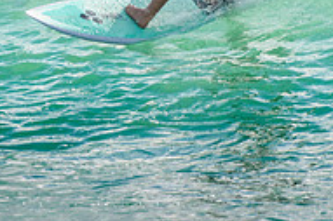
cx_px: 152
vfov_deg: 0.8
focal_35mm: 1823
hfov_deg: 1.1
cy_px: -46
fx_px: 16848
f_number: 5.6
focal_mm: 400
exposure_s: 1/2000
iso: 280
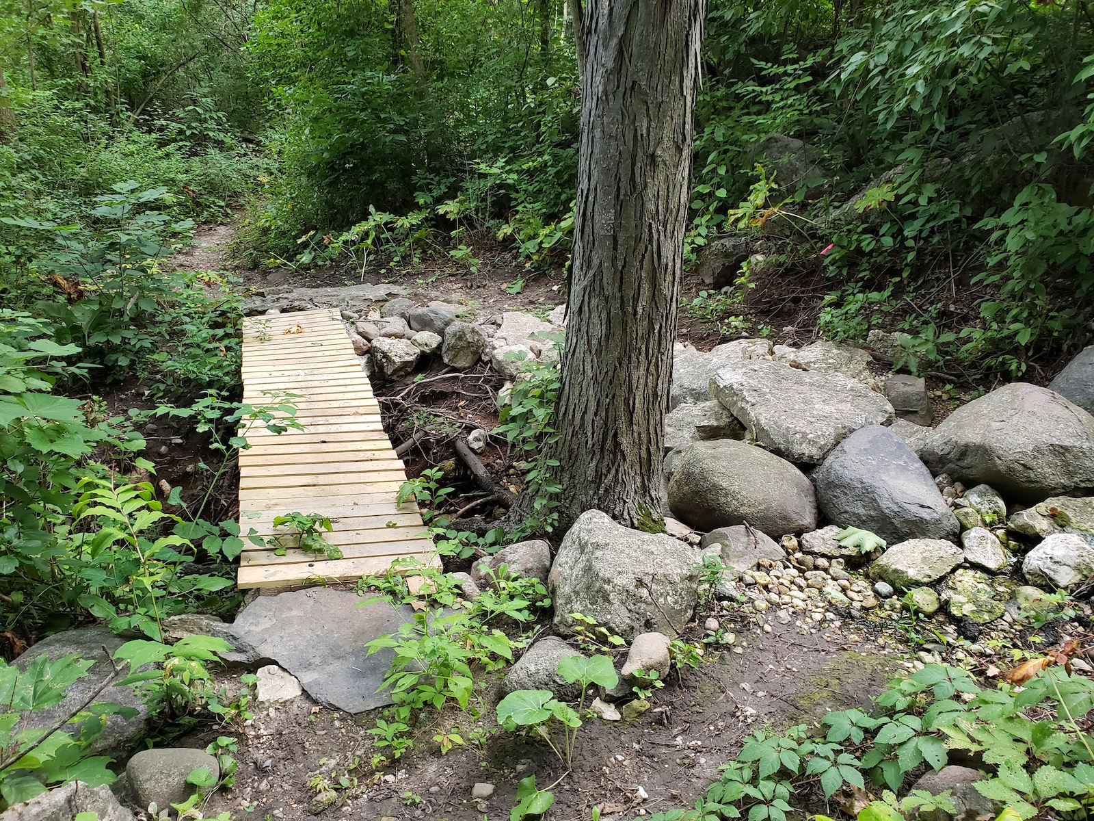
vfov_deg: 53.1
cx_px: 547
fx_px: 822
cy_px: 410
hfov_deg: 67.3
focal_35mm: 26
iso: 250
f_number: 2.4
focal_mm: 4.3
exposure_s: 1/50
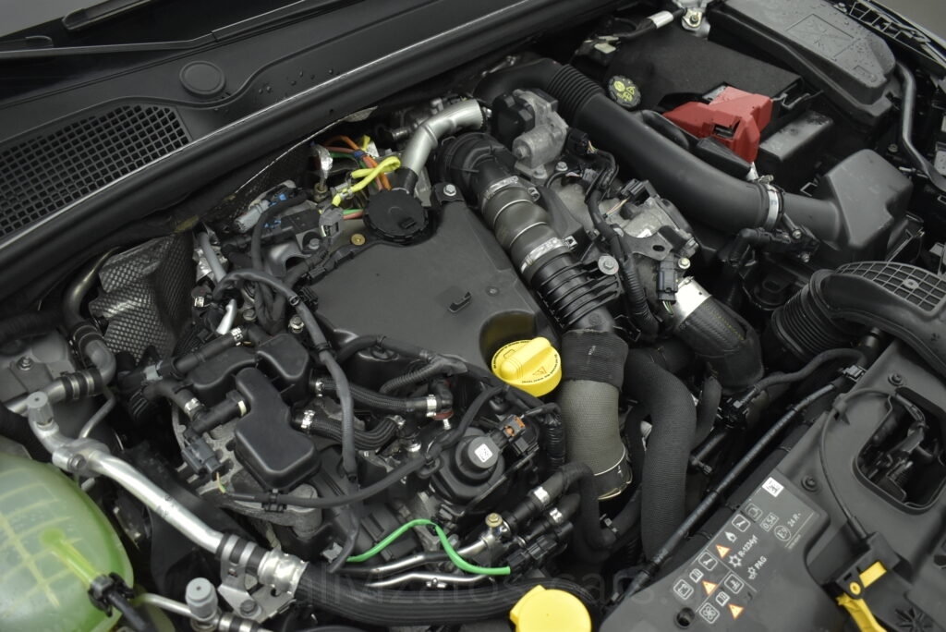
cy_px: 316
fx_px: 868
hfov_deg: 57.2
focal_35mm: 33
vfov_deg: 40.0
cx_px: 473
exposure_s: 1/80
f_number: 3.8
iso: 1600
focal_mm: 22
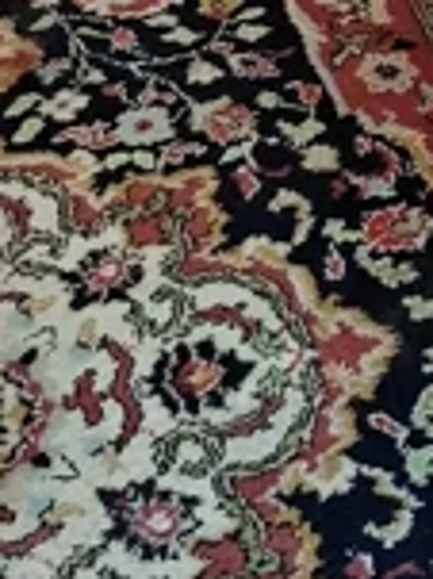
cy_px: -663
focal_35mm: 122
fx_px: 2038
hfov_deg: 12.0
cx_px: 391
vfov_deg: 13.3
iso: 250
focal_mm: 5.54
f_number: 1.8
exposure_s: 1/25
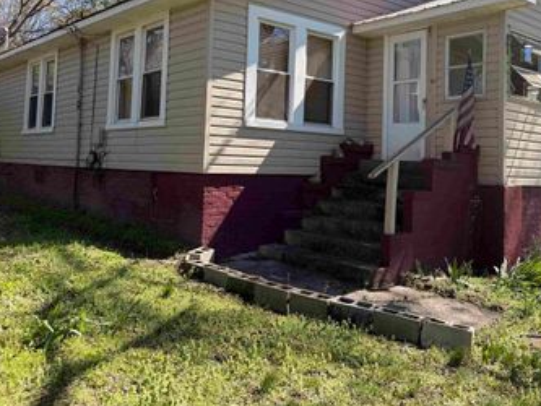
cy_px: 119
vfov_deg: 39.0
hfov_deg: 51.1
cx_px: 317
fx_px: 563
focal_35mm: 36
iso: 80
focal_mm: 6.76
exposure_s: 1/2000
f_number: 1.78
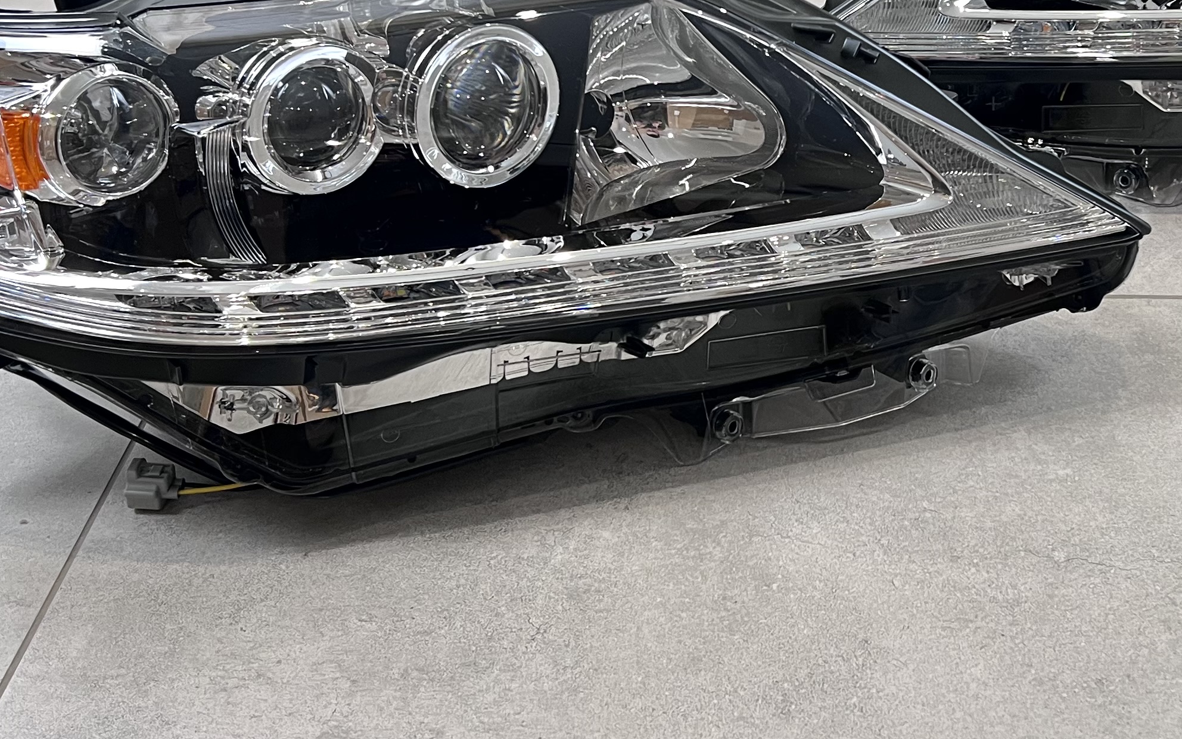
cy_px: 186
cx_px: 786
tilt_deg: -32.1
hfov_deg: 35.9
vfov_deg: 22.9
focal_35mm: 56
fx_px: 1804
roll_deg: +1.7
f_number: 1.5
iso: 160
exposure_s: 1/50
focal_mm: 5.7
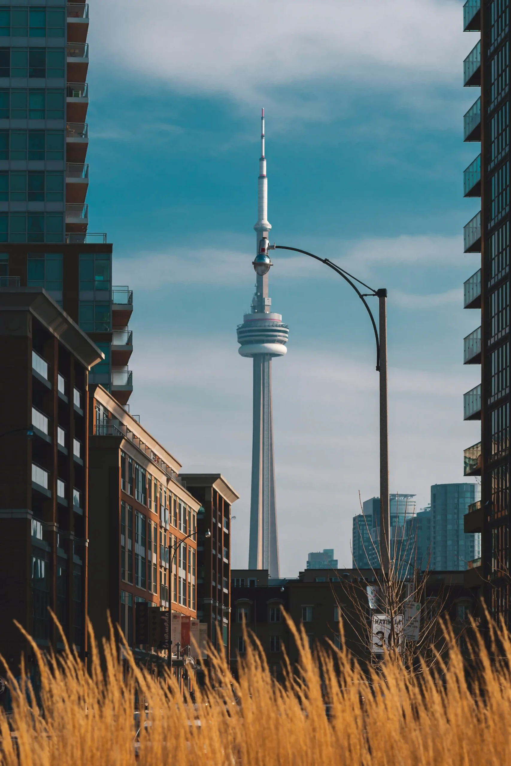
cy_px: 383
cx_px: 256
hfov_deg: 10.8
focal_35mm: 128
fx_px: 2714
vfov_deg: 16.1
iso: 100
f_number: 9
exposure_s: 1/320
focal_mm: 85
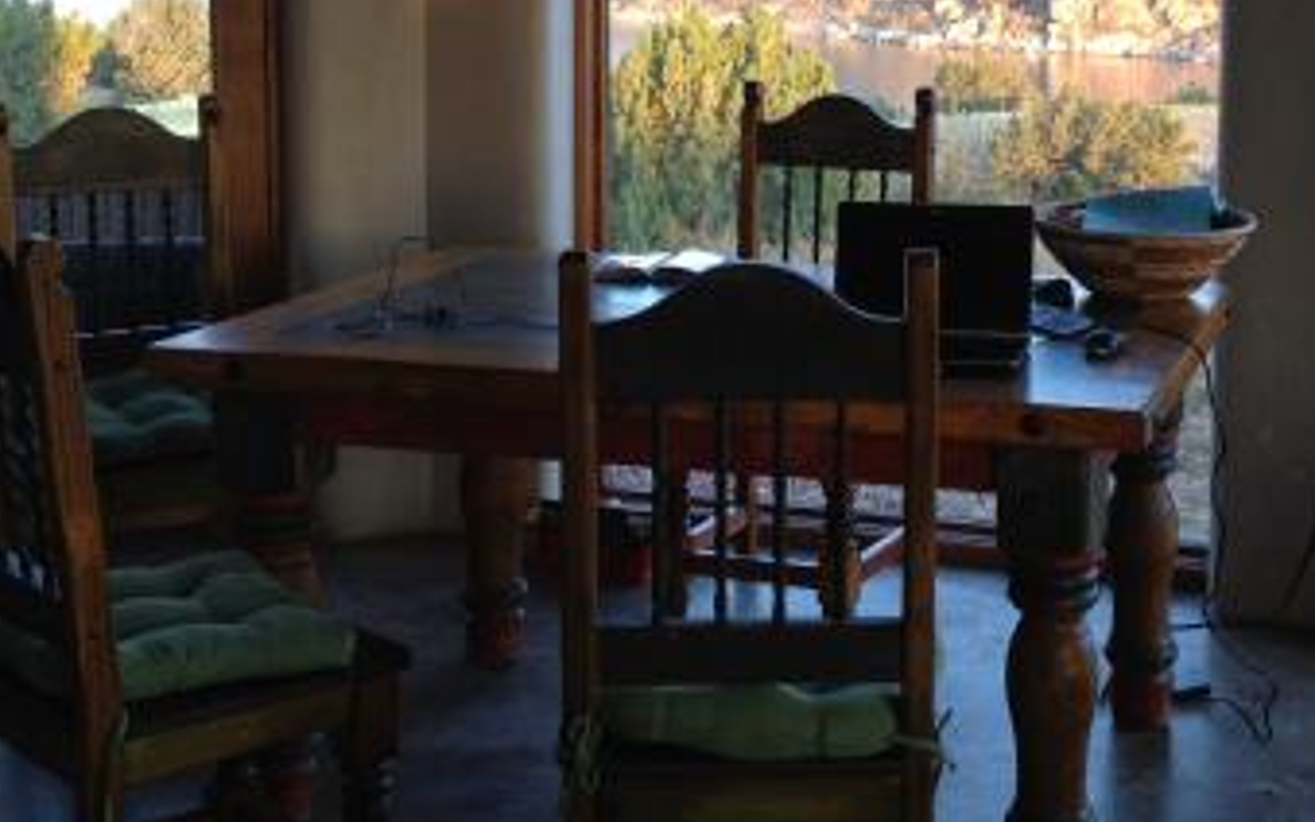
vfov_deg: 18.5
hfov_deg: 29.2
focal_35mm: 70
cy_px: 174
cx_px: 869
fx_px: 2509
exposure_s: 1/60
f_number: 2.4
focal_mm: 4.28
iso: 80
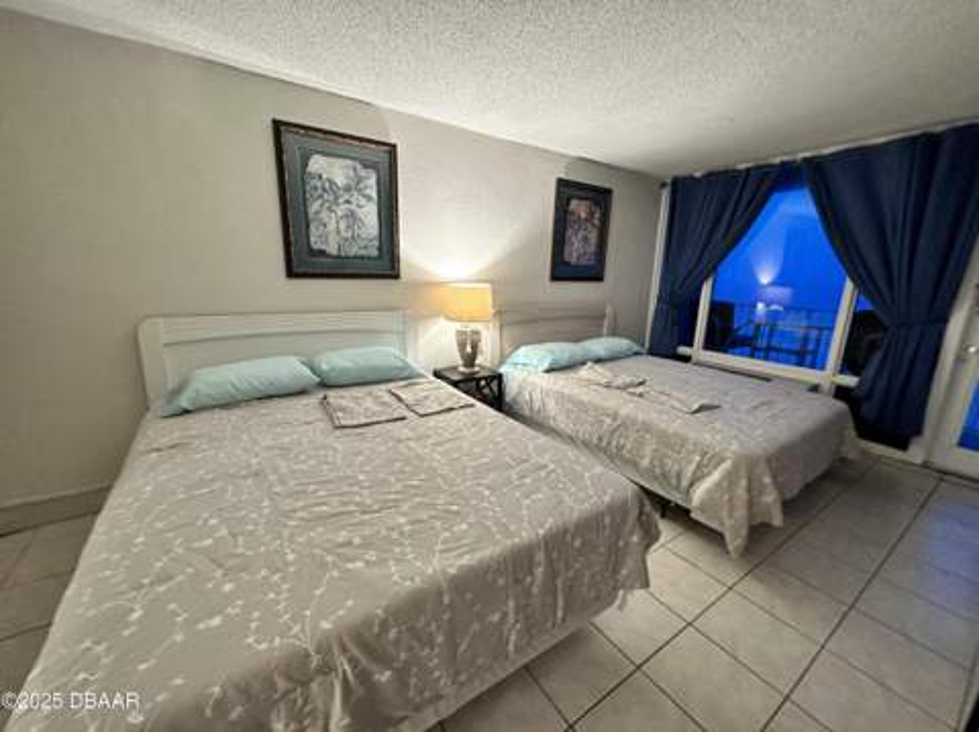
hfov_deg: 102.1
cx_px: 490
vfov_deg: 85.6
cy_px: 366
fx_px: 396
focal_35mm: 14
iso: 640
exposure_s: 1/60
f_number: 2.2
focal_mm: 2.22
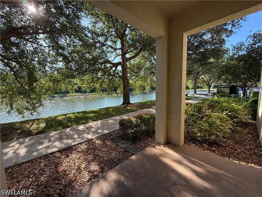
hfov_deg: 102.1
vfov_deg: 85.7
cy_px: 98
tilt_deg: -5.3
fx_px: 106
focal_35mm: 14
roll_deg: +0.8
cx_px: 131
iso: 64
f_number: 2.2
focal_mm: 2.22
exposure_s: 1/393
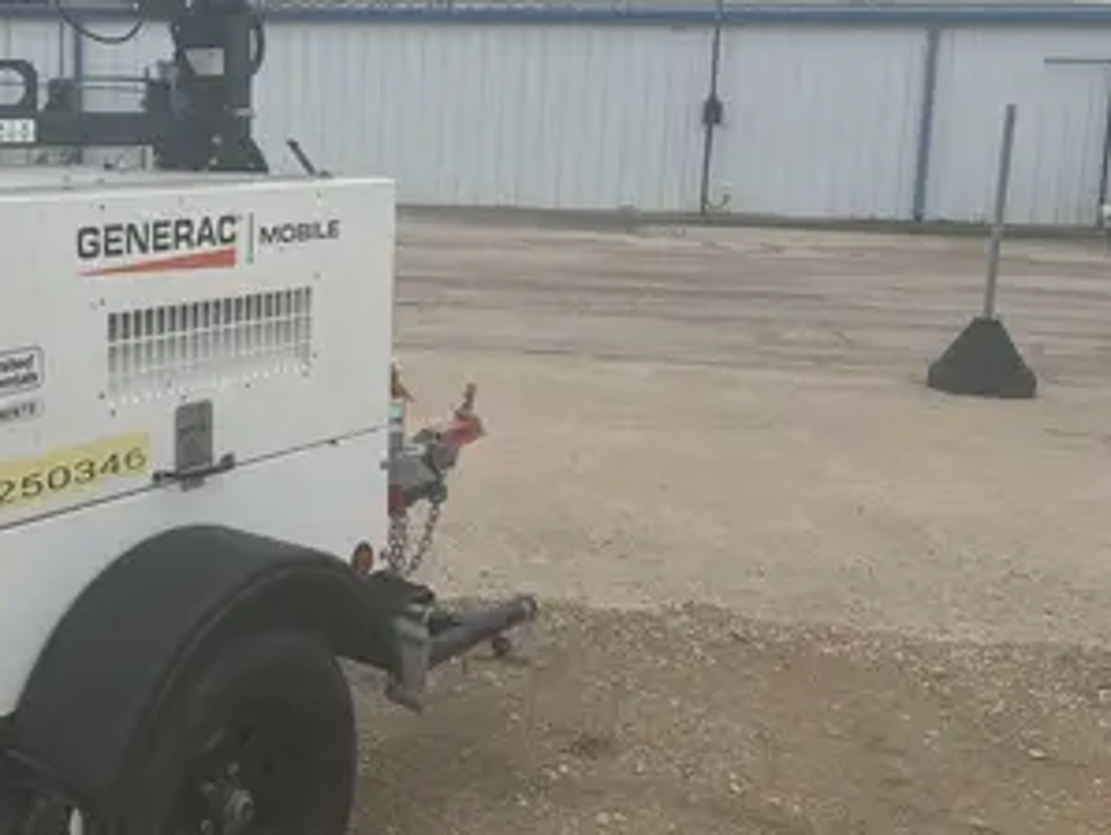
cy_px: 322
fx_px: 1542
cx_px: 145
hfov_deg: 37.4
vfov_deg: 30.2
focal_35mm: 48
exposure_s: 1/961
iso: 50
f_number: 1.6
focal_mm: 5.96
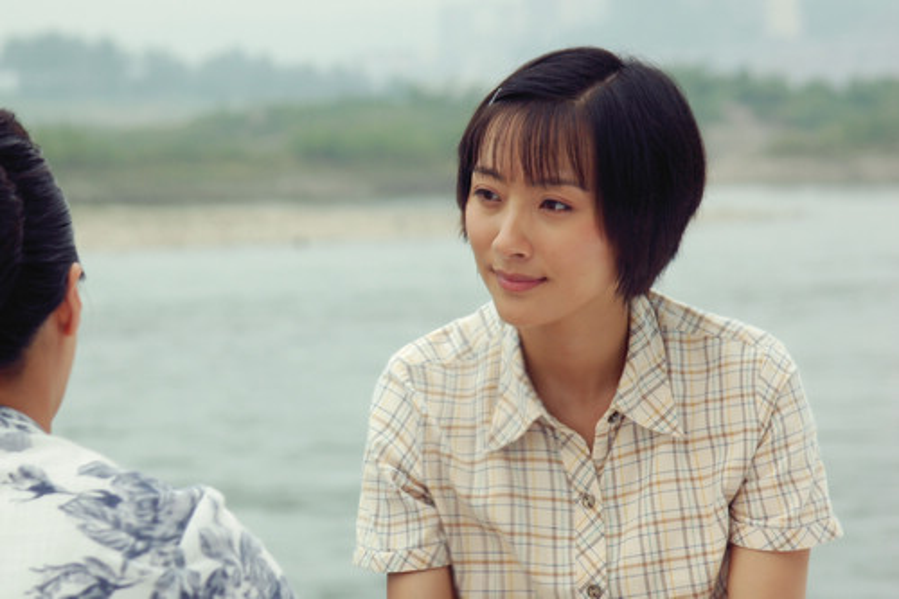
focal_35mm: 120
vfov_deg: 11.4
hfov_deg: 17.1
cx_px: 450
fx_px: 2996
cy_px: 300
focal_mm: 80
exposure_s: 1/200
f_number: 5.6
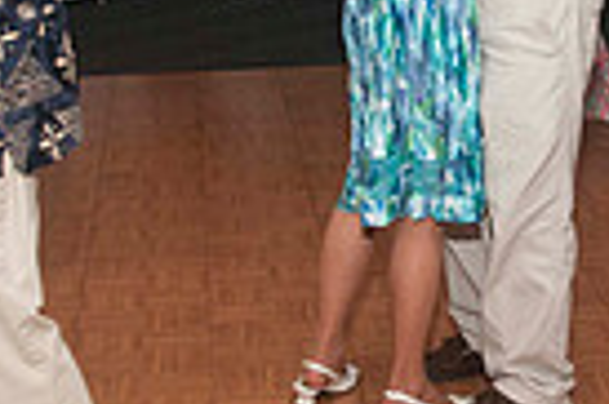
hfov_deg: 17.8
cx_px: 489
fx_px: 1926
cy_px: 20
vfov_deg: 11.9
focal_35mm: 114
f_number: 5.6
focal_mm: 18
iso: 800
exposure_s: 1/60
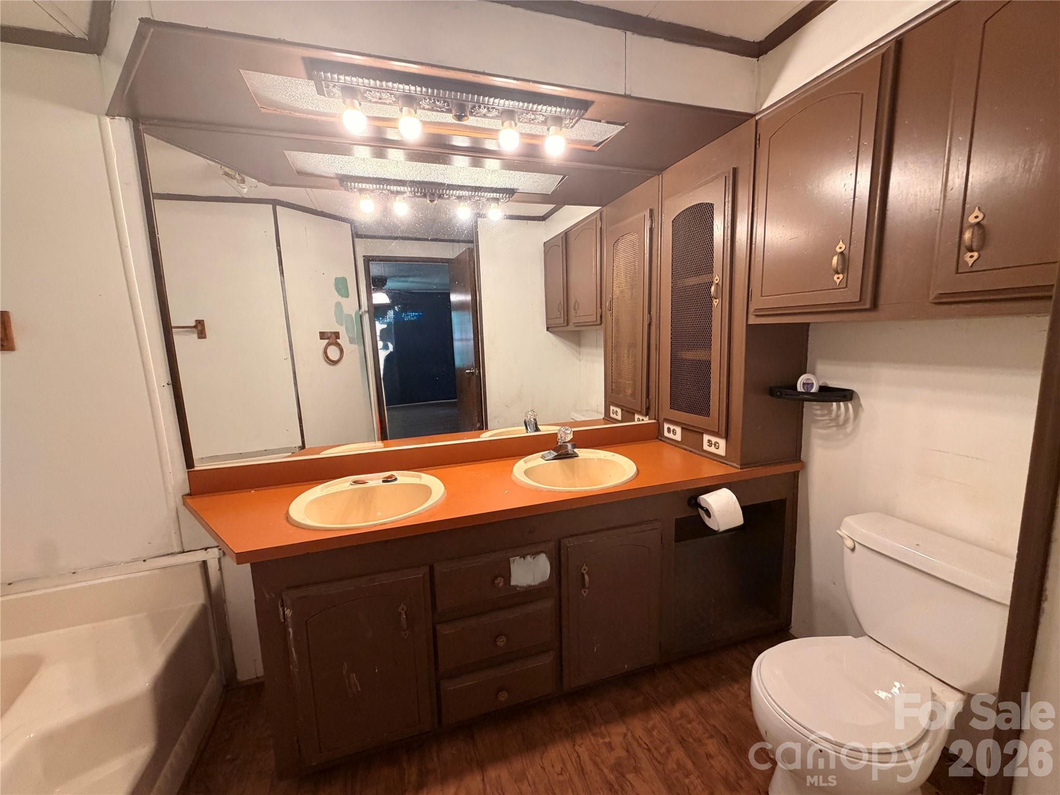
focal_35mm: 14
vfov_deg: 85.7
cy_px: 398
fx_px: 429
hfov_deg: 102.1
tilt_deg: -9.5
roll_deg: +1.9
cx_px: 530
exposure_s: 1/60
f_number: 2.2
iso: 320
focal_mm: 2.22
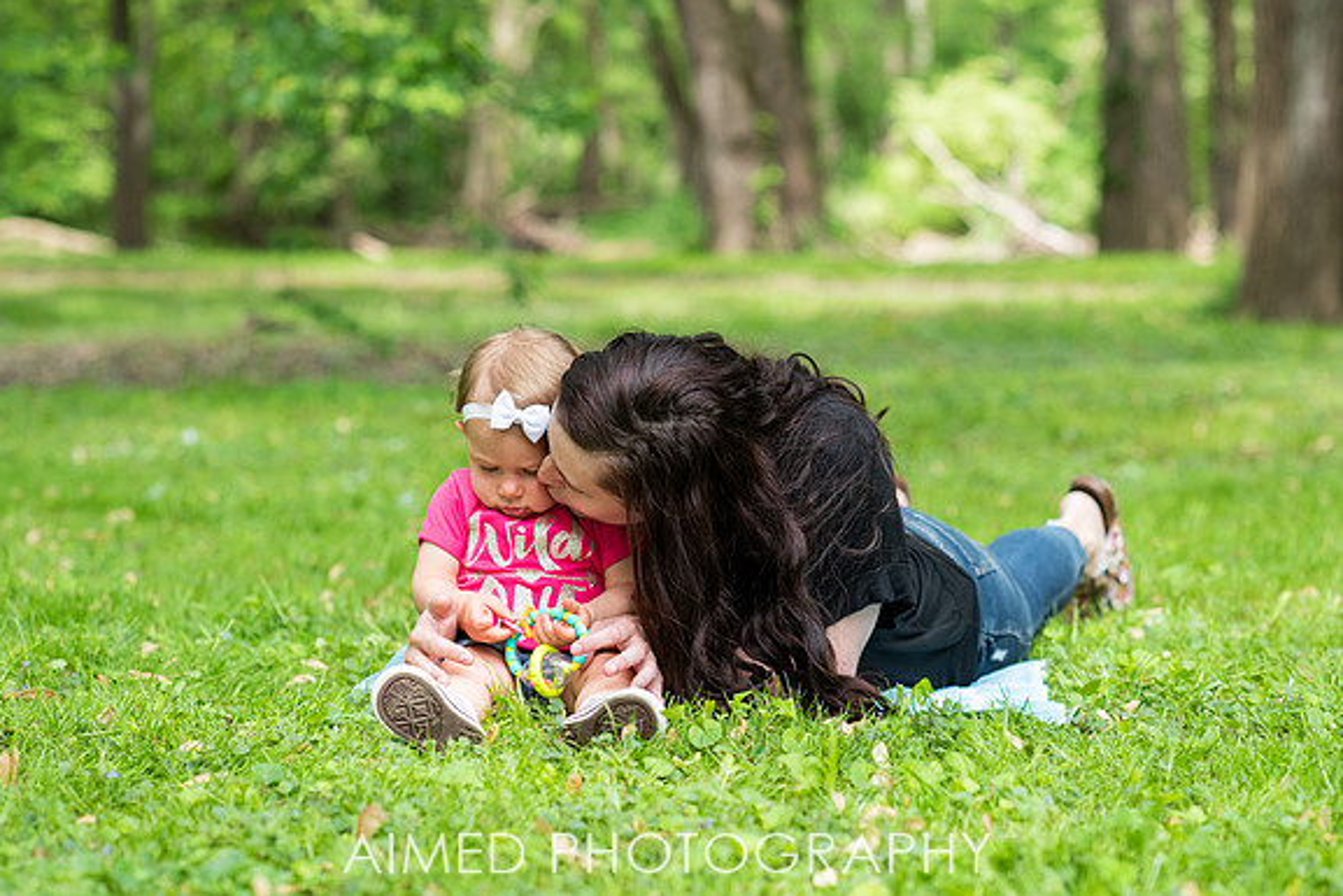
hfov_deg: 21.2
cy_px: 475
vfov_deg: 14.3
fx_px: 3582
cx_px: 724
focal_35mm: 96
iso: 320
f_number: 3.5
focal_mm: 85
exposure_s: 1/1000
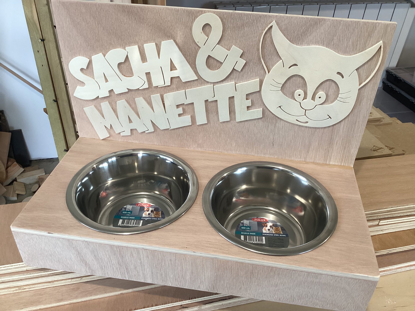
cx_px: 208
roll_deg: -3.5
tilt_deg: -36.7
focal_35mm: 31
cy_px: 156
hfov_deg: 58.4
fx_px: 372
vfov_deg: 45.4
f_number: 2.4
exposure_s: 1/60
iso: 125
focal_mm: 3.3
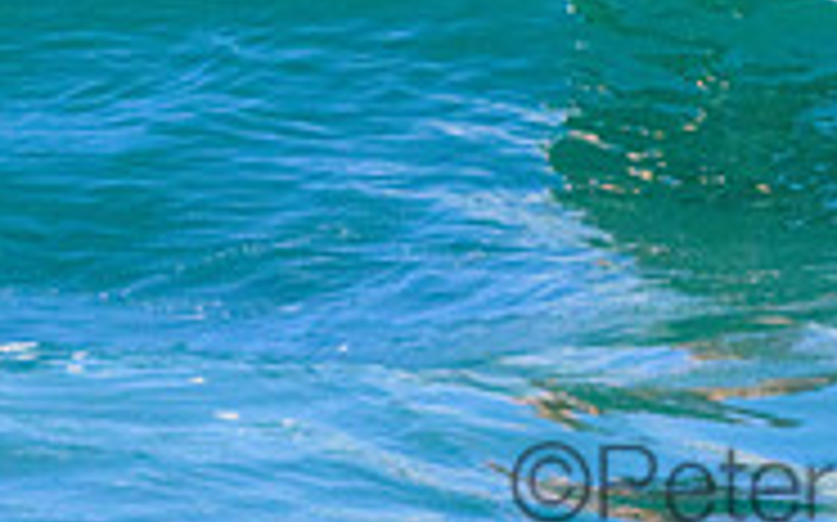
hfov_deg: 0.7
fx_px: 67275
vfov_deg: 0.4
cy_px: -286
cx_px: 1065
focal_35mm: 2951
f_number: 11
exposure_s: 1/2000
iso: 1400
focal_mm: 800
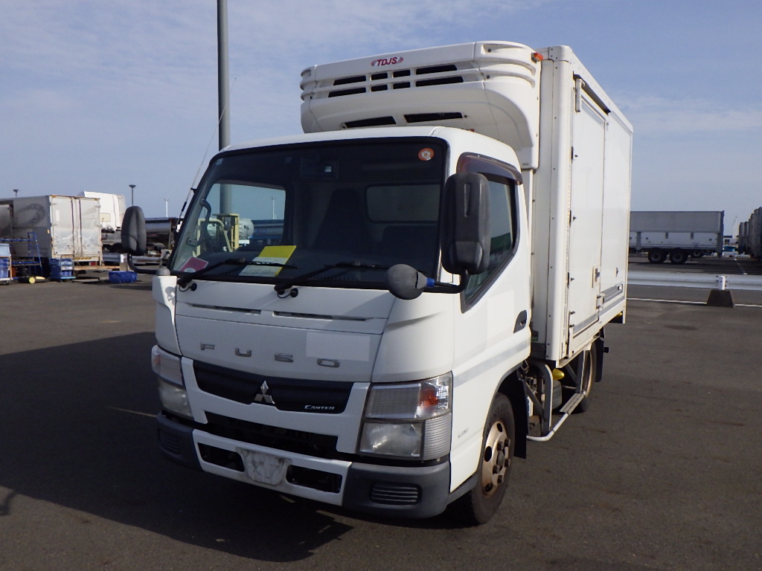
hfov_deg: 63.4
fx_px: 616
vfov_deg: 49.7
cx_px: 381
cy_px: 286
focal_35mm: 28
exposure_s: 1/3200
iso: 250
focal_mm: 5
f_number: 4.2
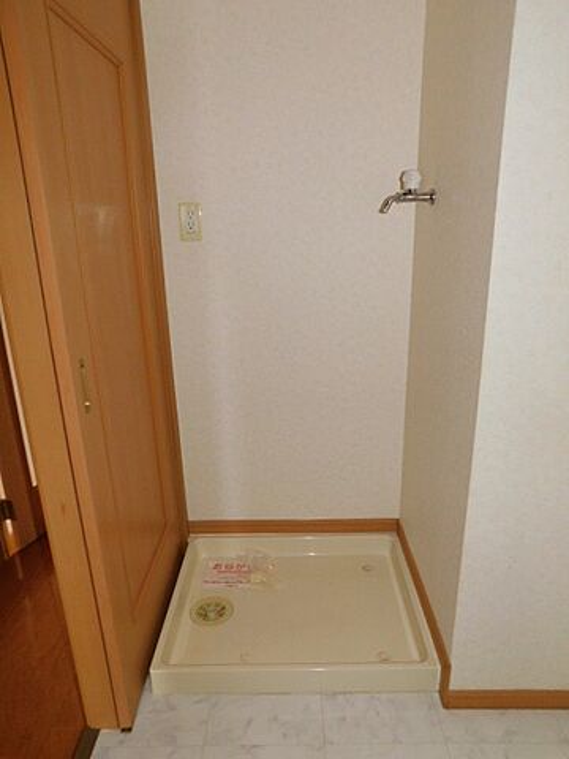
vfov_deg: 71.6
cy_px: 380
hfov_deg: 56.8
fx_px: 526
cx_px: 284
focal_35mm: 24
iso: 200
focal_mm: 4.1
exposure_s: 1/30
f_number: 3
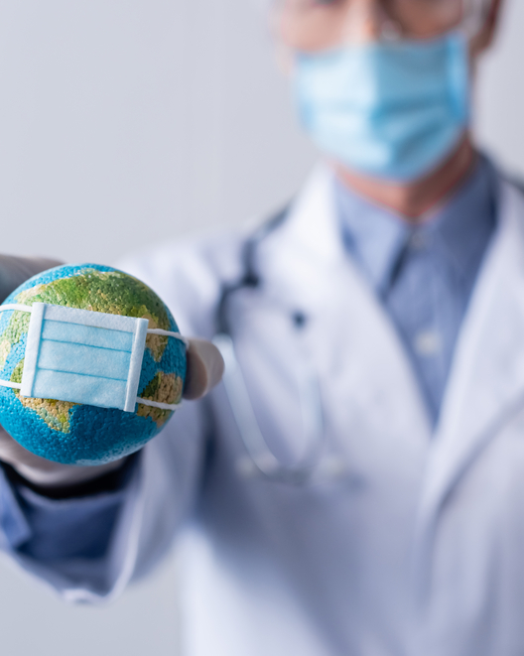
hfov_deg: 21.5
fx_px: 1378
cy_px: 326
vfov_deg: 26.8
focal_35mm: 71
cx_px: 297
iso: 320
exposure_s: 1/160
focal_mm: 50
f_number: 3.5
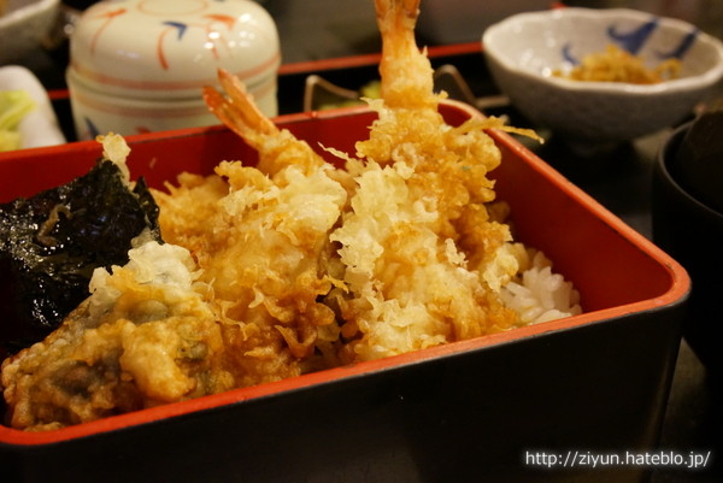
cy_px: 242
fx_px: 965
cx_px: 362
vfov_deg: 28.1
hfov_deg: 41.1
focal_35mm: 48
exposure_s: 1/10
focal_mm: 32
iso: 3200
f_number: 9
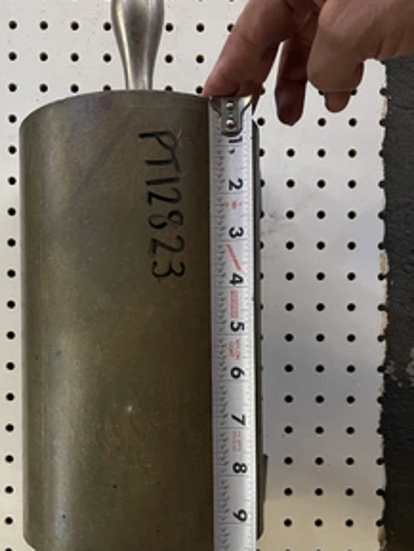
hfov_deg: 39.5
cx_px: 158
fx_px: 574
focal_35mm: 36
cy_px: 339
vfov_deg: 50.9
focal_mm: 5.1
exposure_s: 1/40
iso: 640
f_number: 1.6
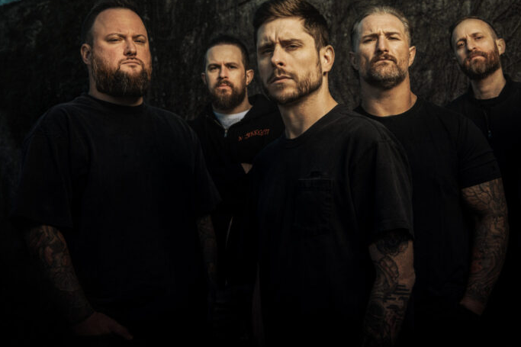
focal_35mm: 60
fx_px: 868
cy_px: 105
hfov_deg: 33.2
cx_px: 329
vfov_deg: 22.5
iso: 125
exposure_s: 1/200
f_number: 6.3
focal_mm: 40
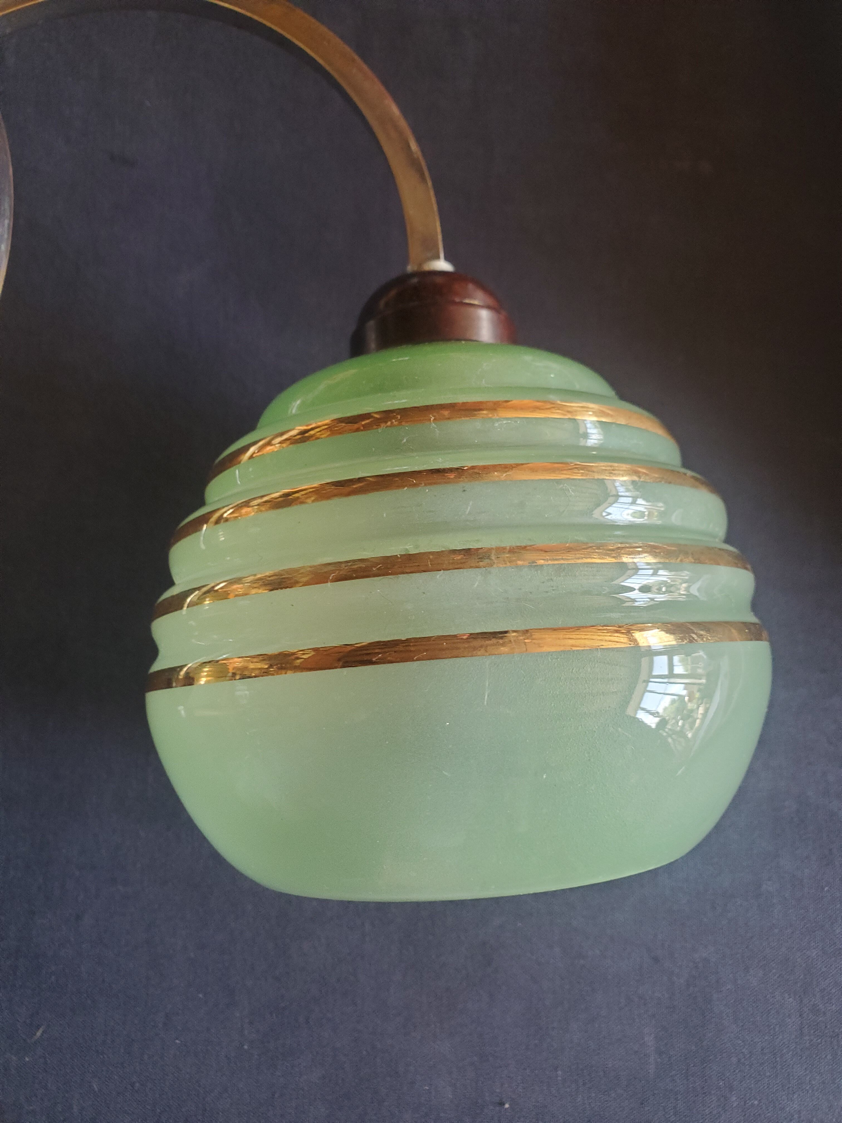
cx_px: 421
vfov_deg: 67.3
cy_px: 562
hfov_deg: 53.1
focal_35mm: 26
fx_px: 843
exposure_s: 1/39
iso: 250
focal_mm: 4.3
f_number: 2.4
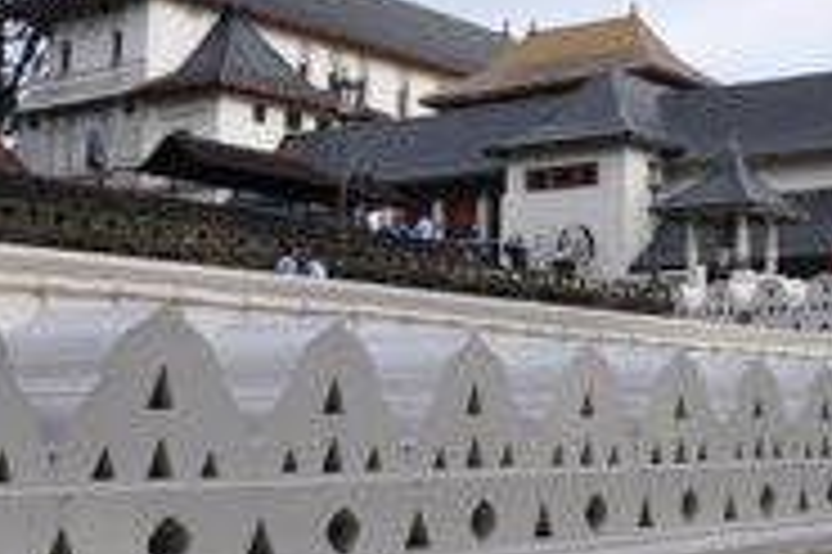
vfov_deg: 20.0
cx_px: 742
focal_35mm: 68
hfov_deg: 28.5
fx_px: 1572
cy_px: 248
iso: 200
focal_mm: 21
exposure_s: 1/125
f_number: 11
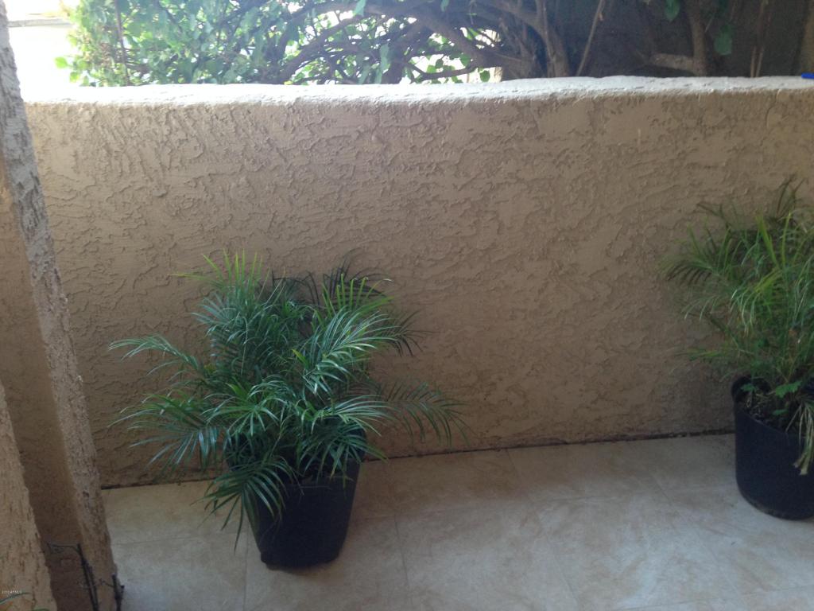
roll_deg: +1.1
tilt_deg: -25.2
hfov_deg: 55.4
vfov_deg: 42.9
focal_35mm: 33
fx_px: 776
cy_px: 306
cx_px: 407
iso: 160
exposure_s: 1/20
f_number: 2.4
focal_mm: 4.12
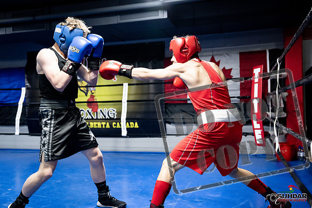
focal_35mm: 35
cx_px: 156
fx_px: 303
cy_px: 104
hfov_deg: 54.4
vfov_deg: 37.9
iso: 8000
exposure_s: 1/1000
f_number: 2.8
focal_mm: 35
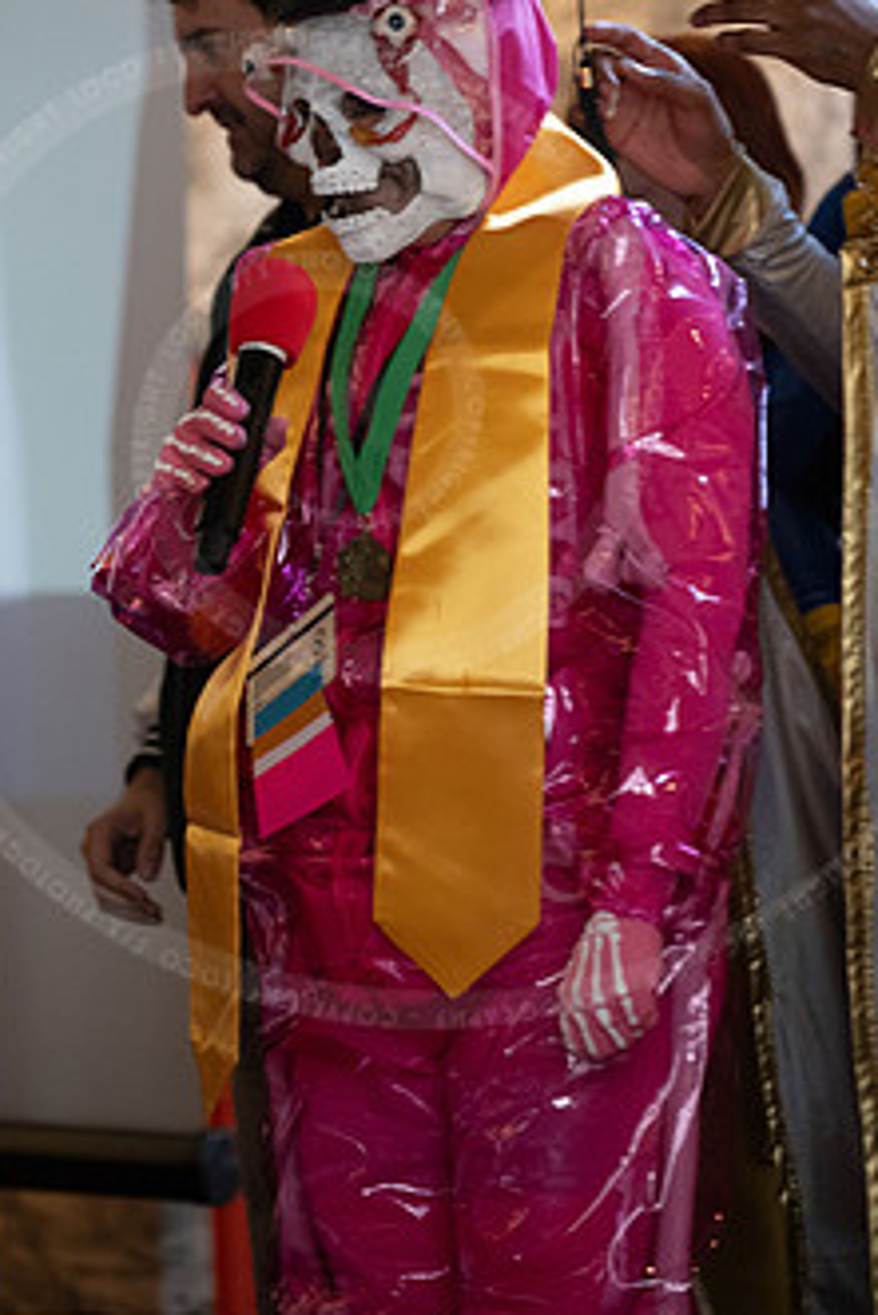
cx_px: 389
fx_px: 6358
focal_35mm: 174
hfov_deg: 7.9
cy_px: 512
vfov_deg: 11.8
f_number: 2.8
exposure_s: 1/250
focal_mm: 128
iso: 4000
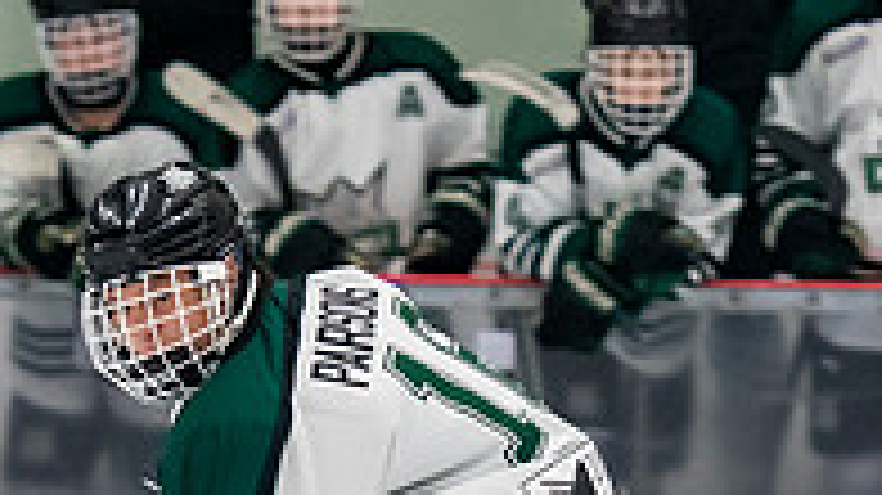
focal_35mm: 560
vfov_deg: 2.2
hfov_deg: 3.9
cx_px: 370
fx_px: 13090
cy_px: 757
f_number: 3.2
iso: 2000
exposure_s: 1/640
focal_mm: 116
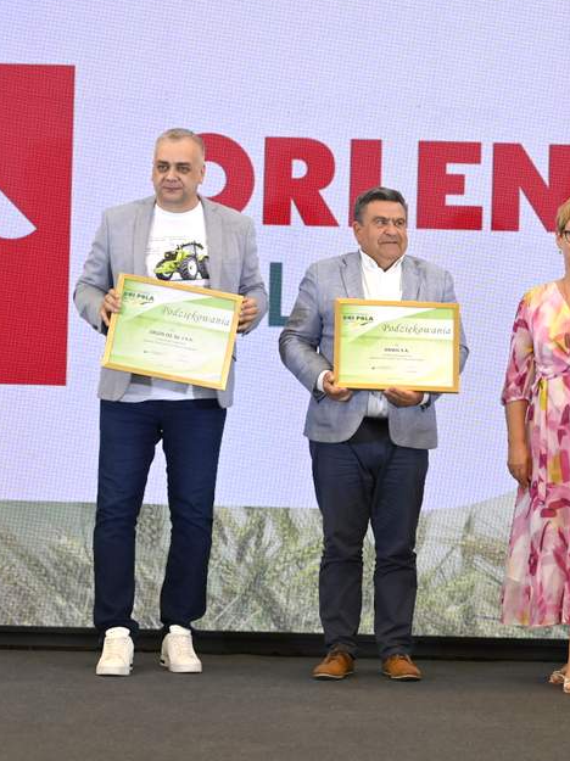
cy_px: 359
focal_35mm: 112
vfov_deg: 17.6
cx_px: 397
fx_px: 2462
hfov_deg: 13.2
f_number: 6
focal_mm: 71
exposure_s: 1/80
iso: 720
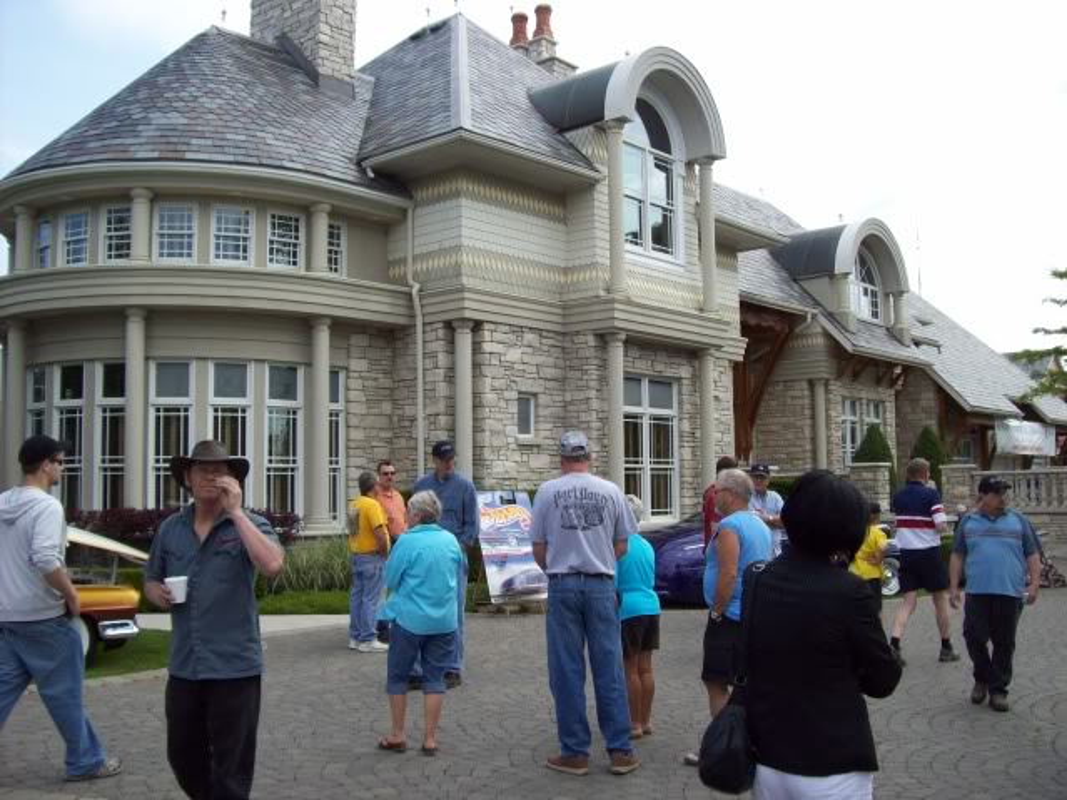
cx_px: 534
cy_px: 400
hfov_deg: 51.4
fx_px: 1109
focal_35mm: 36
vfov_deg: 39.6
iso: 80
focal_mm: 6
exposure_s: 1/296
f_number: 4.8
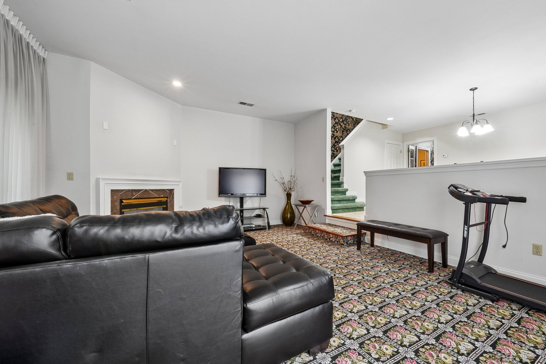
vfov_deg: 81.2
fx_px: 212
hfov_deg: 103.9
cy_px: 186
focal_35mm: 14
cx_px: 302
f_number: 16
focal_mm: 12
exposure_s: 2
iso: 400
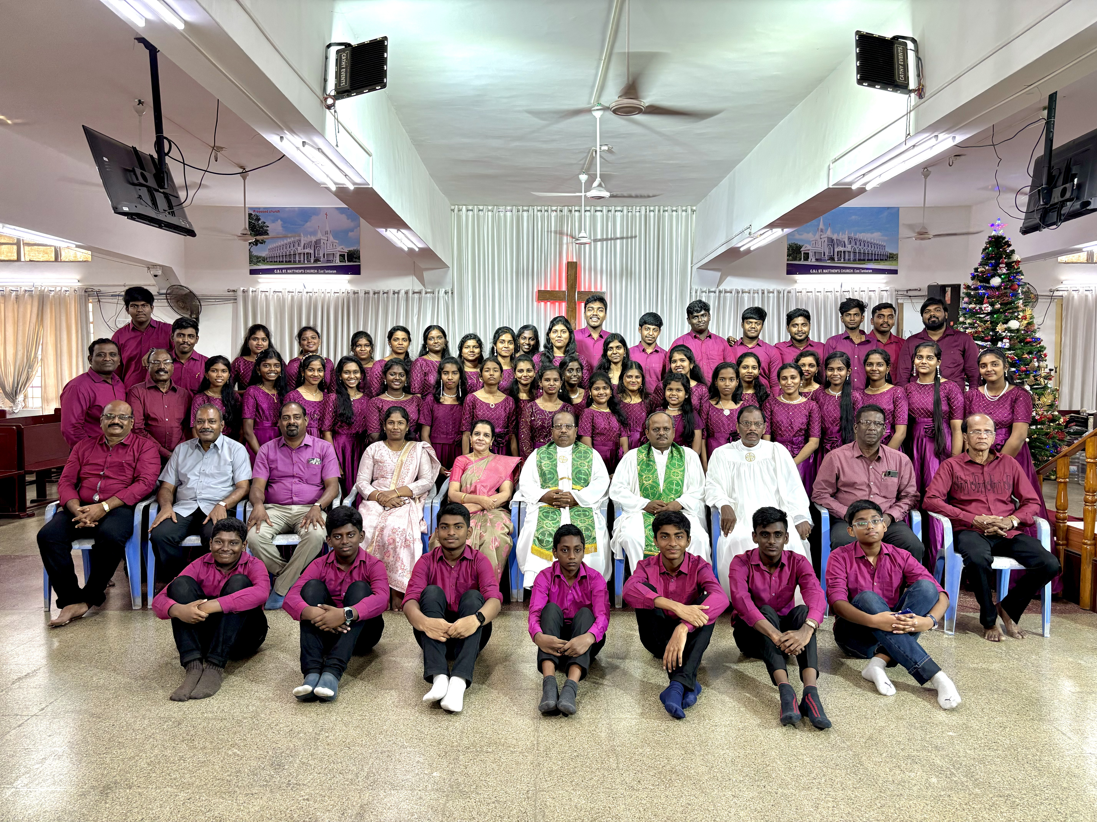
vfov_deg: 53.1
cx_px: 548
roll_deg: +0.0
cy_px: 411
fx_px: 824
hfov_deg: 67.3
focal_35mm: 26
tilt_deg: -3.1
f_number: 1.6
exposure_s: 1/100
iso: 125
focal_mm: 5.96
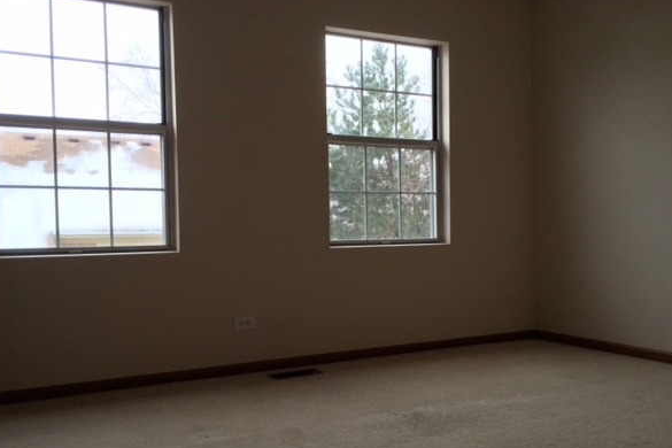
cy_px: 253
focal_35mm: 33
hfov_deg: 57.2
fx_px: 616
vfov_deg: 39.9
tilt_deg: -1.3
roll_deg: +2.2
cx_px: 322
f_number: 2.2
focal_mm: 4.15
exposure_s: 1/342
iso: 32
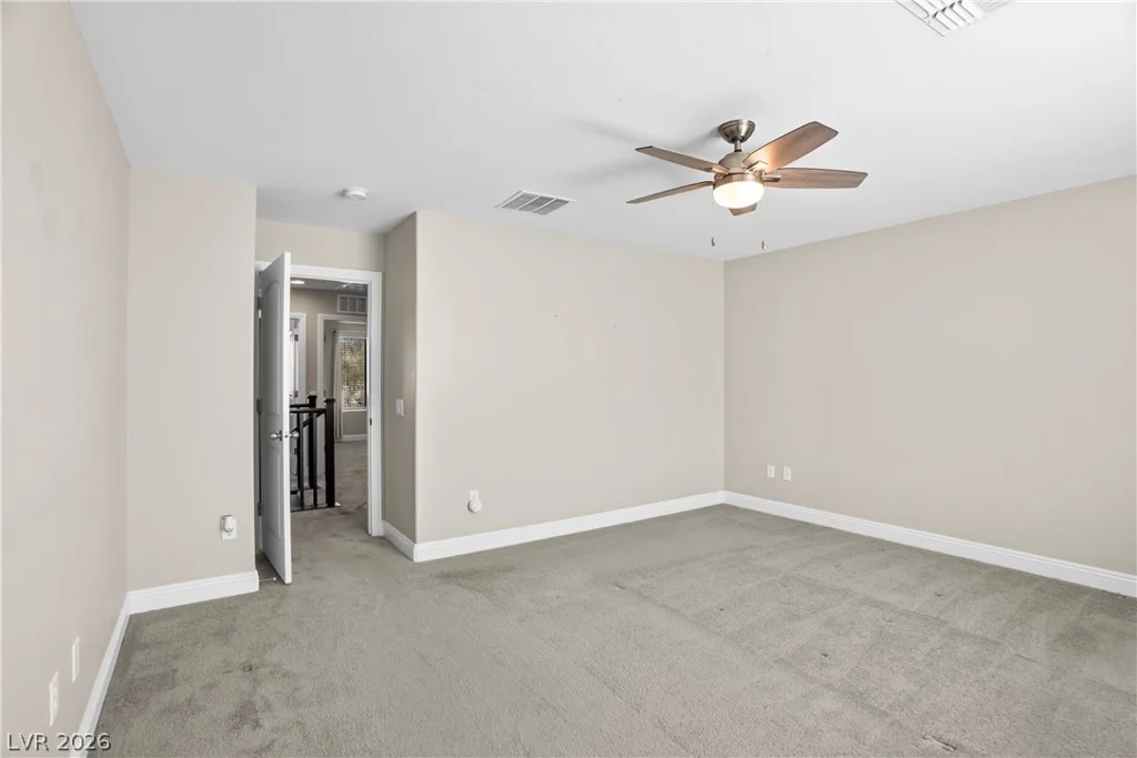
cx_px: 568
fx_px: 537
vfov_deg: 70.5
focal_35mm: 17
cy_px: 379
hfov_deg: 93.3
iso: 400
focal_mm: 17
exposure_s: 1/3
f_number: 8
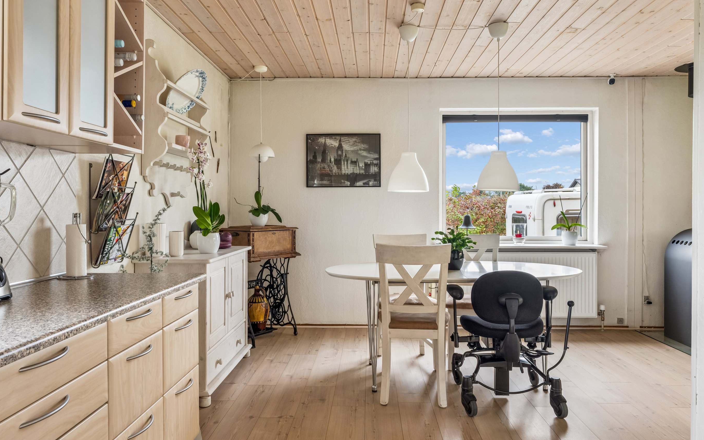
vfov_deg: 46.0
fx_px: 518
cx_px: 357
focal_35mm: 27
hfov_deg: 68.4
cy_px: 214
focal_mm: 24
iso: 200
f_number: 10
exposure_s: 1/10
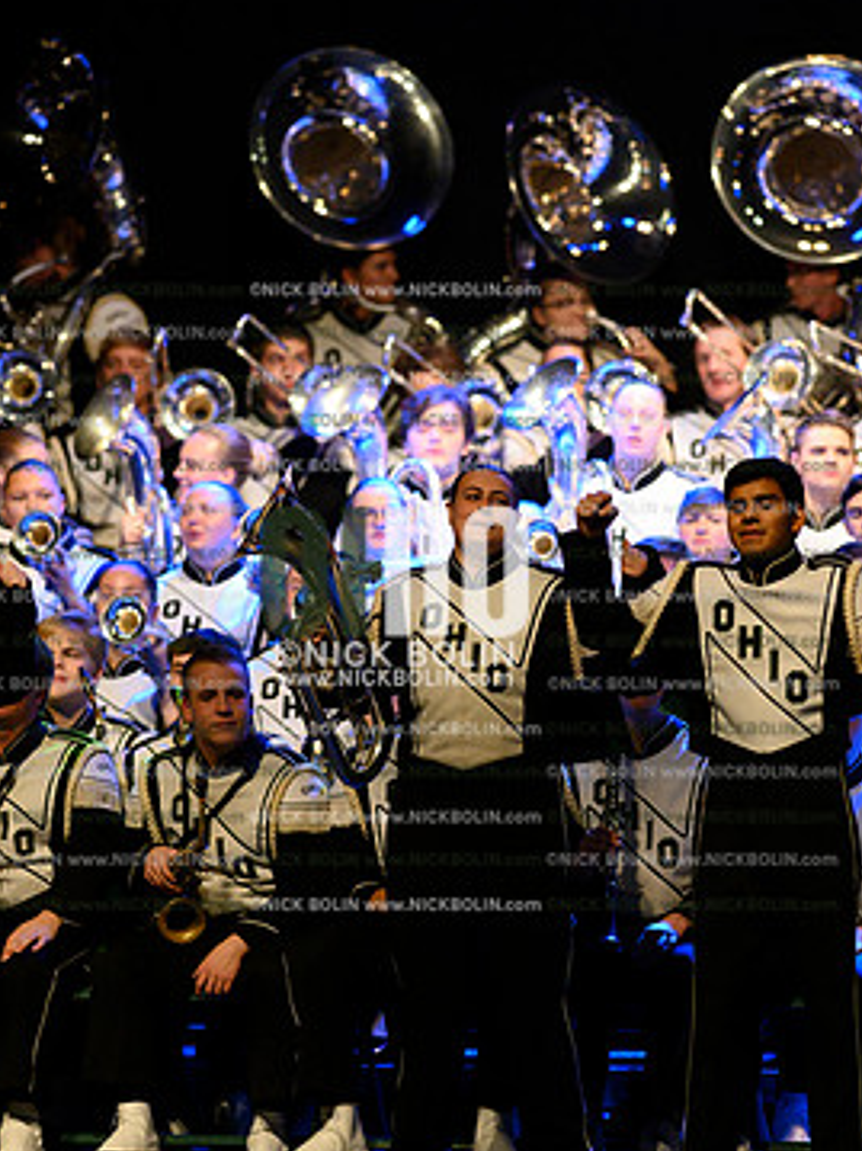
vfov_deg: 5.5
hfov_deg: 4.1
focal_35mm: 362
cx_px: 394
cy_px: 596
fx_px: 12026
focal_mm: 300
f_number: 4
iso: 6400
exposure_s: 1/500
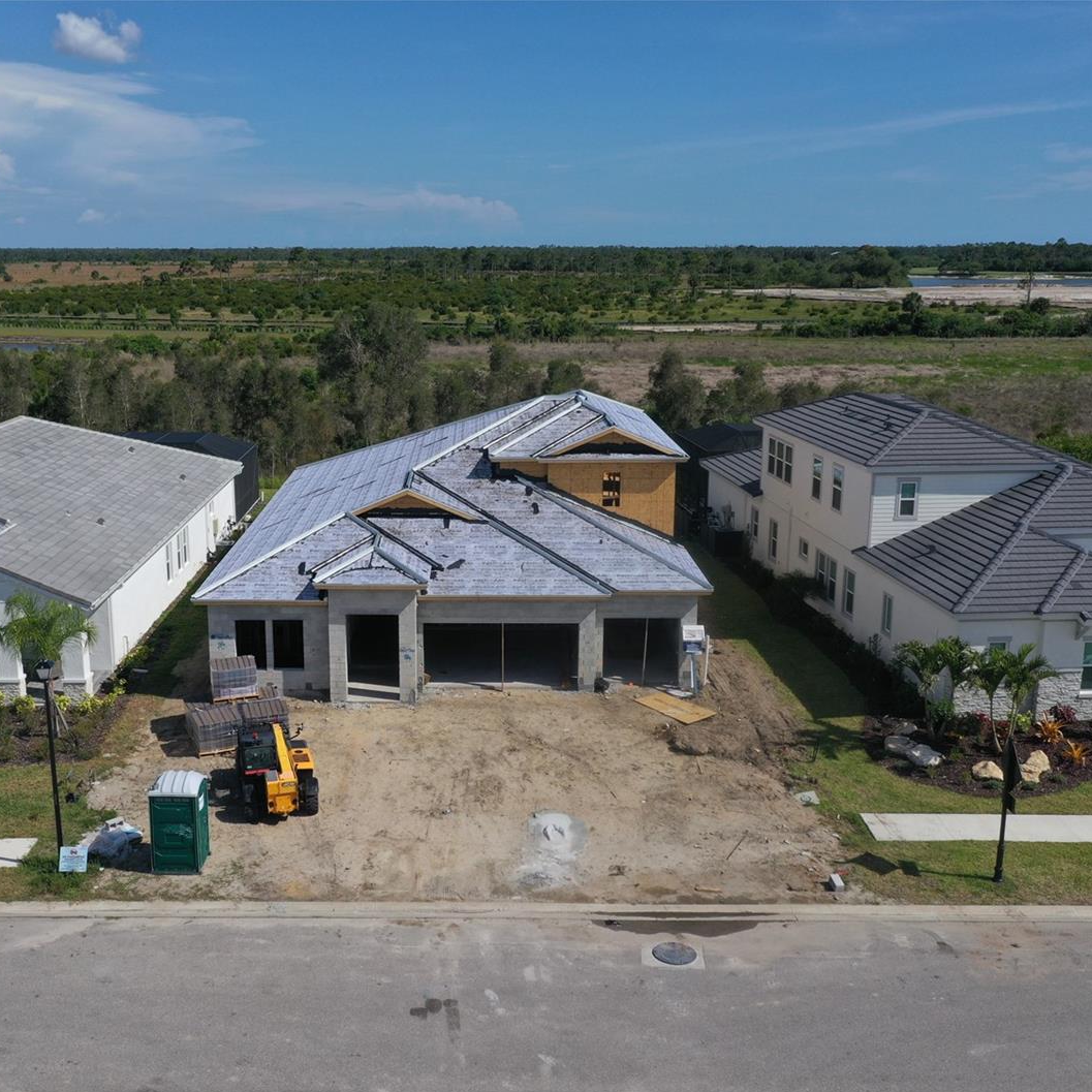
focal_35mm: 36
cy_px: 550
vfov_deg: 46.0
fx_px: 1285
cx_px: 451
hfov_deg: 45.9
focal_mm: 10.26
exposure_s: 1/800
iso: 100
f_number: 6.3
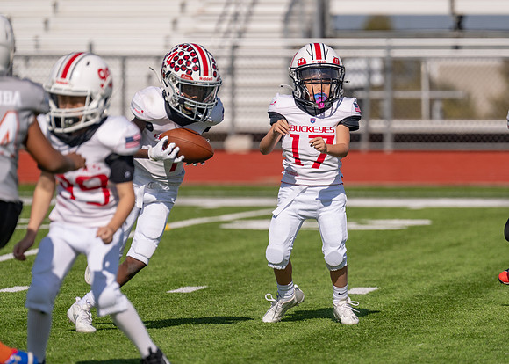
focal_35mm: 343
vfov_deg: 4.2
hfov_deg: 5.9
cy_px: 177
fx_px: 4955
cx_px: 303
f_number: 4
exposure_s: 1/3200
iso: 160
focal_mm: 267
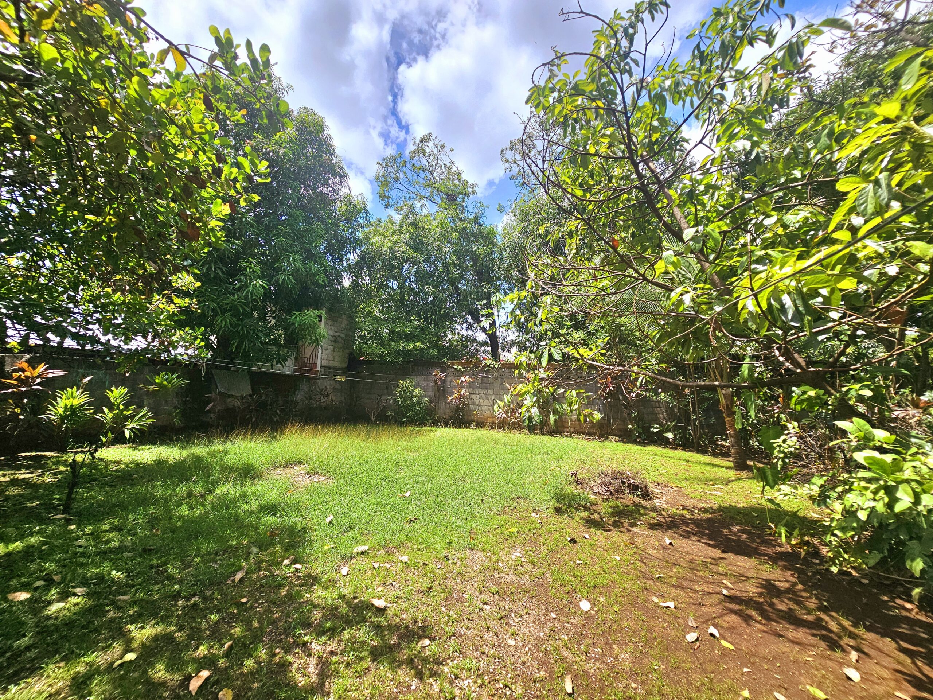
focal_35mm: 13
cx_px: 466
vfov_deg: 89.9
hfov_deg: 106.2
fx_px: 350
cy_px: 350
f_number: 2.2
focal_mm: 2.2
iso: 50
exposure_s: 1/2000
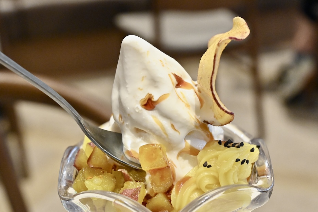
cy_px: 110
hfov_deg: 31.4
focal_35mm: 64
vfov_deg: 21.2
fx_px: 565
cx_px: 159
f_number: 9
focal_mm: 60
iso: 8000
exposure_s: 1/160
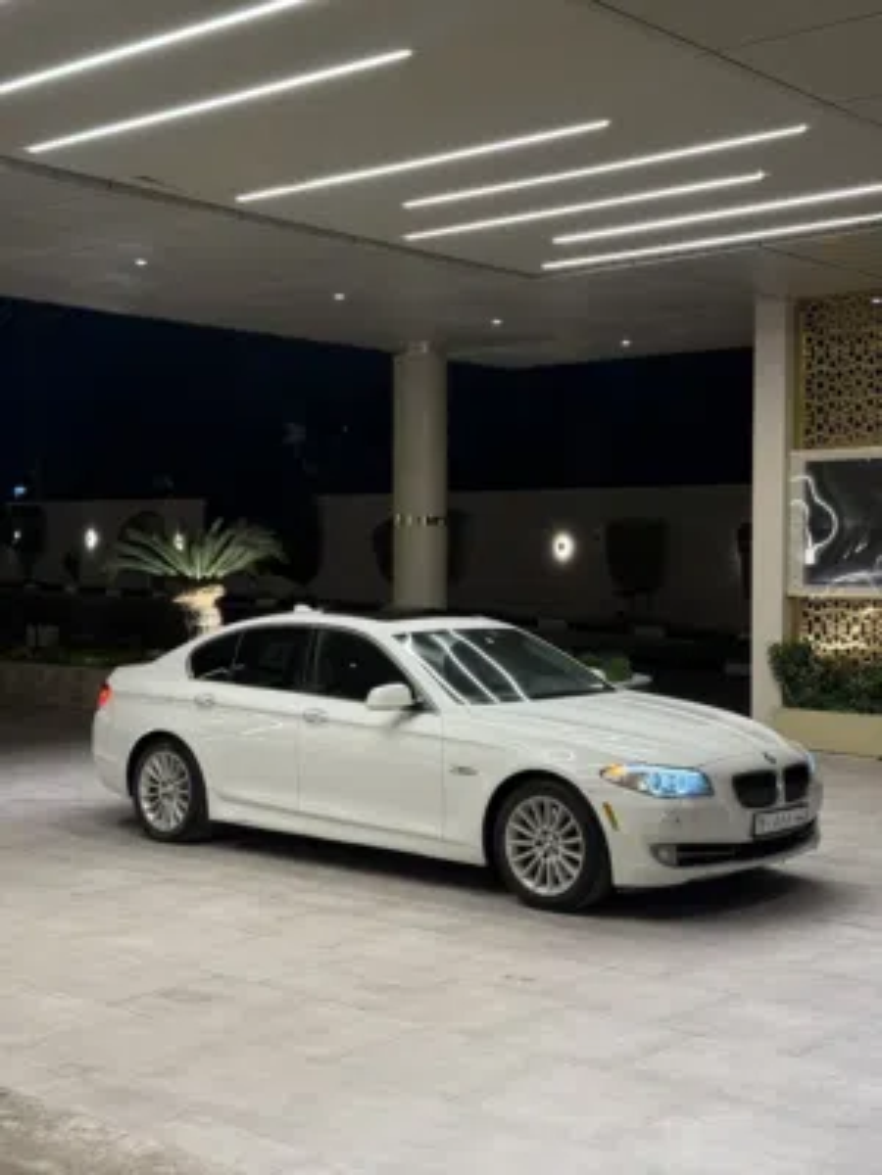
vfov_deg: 39.7
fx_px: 1631
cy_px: 588
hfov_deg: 30.3
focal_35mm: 48
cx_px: 441
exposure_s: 1/50
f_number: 1.78
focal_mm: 6.76
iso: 160
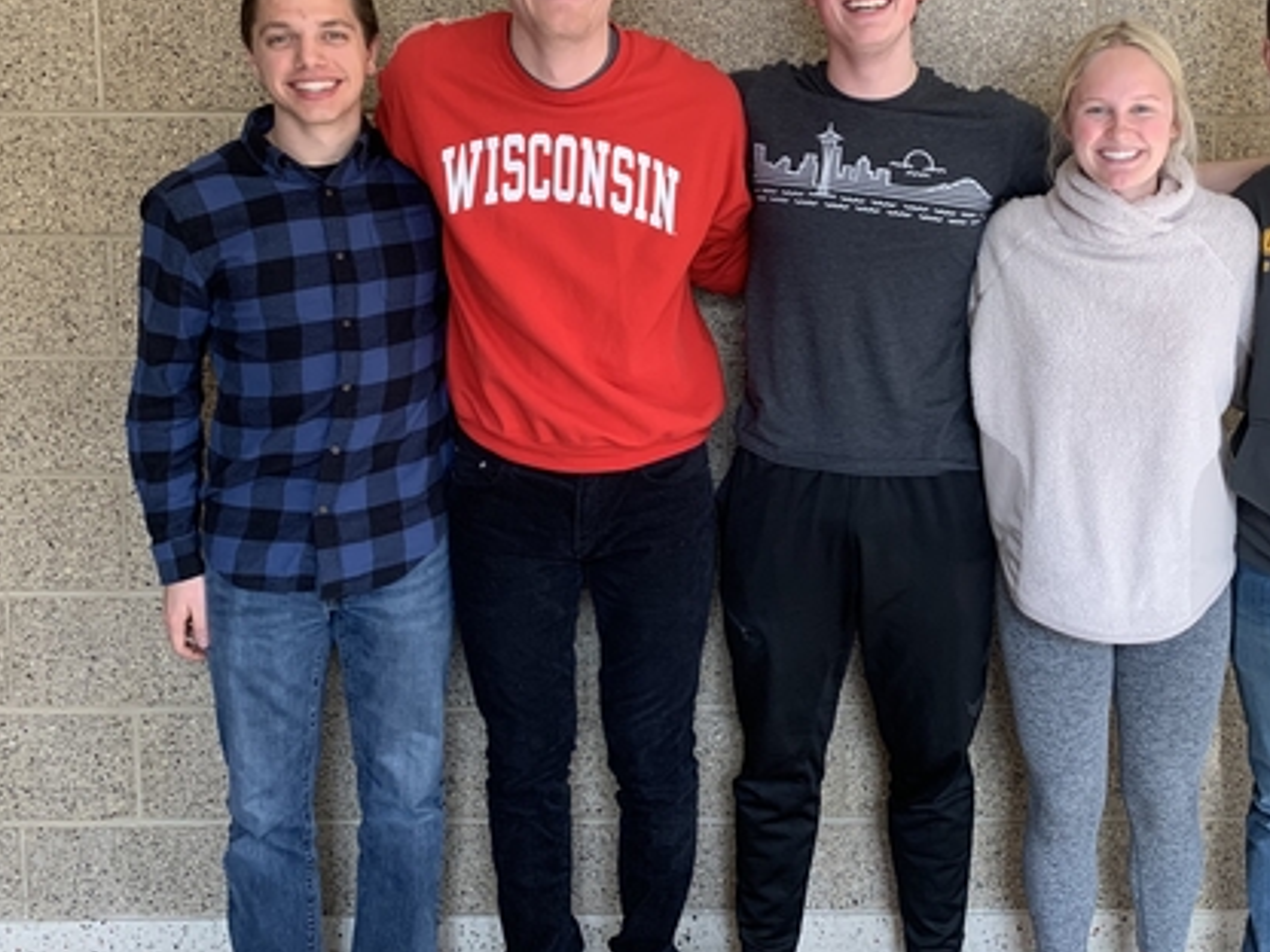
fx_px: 1468
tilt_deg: -7.2
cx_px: 833
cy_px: 305
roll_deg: -0.5
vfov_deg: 35.6
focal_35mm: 40
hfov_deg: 46.2
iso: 100
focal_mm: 4.25
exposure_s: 1/115
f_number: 1.8
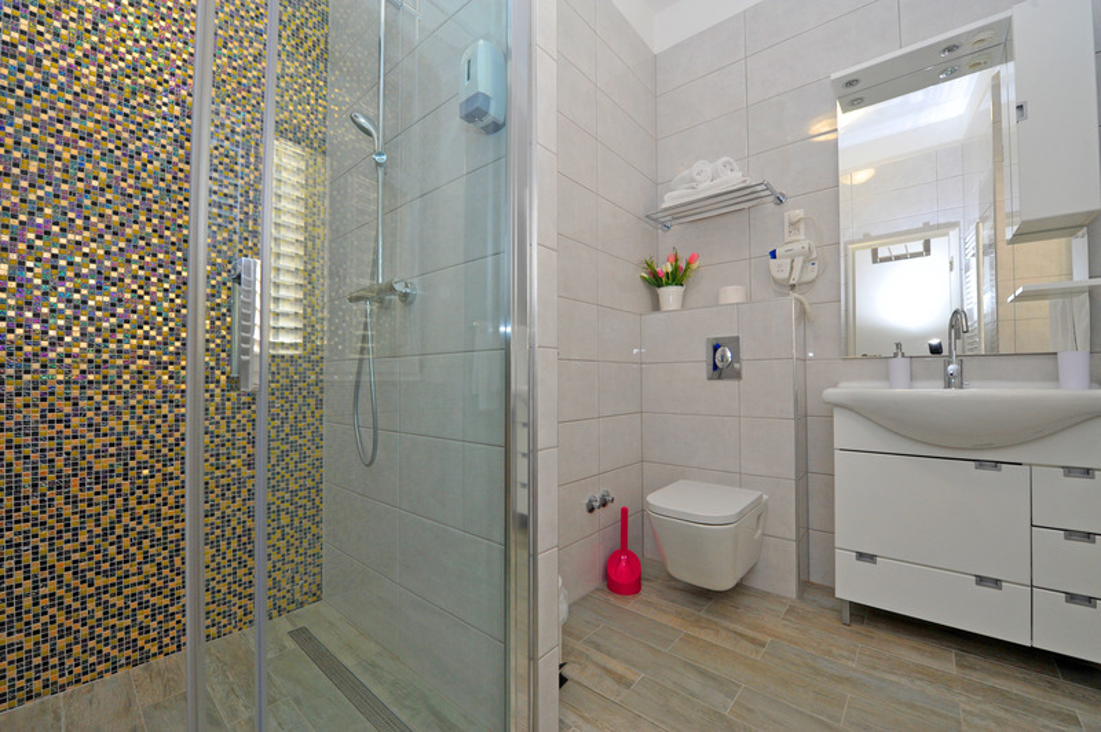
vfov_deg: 81.1
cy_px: 366
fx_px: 428
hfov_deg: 104.3
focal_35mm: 14
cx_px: 550
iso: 1250
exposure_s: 1/60
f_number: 8
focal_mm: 14
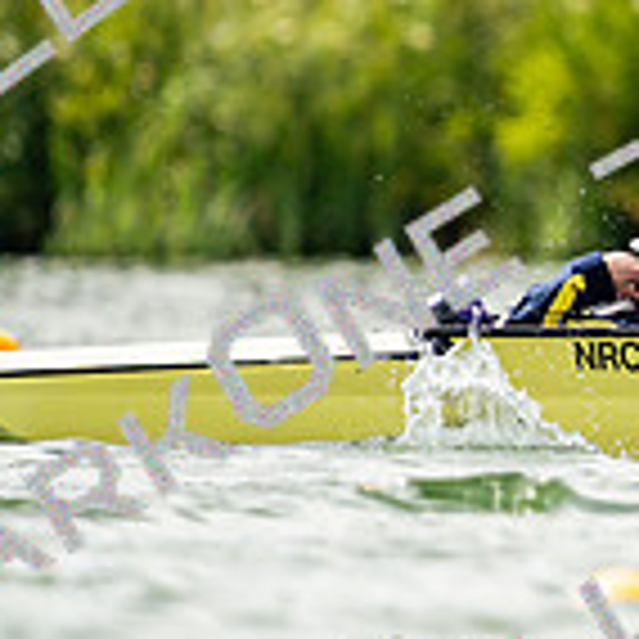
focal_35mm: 2084
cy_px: 137
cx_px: 1274
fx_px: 43524
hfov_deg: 0.8
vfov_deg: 0.8
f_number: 6.3
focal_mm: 600
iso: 400
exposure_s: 1/2000
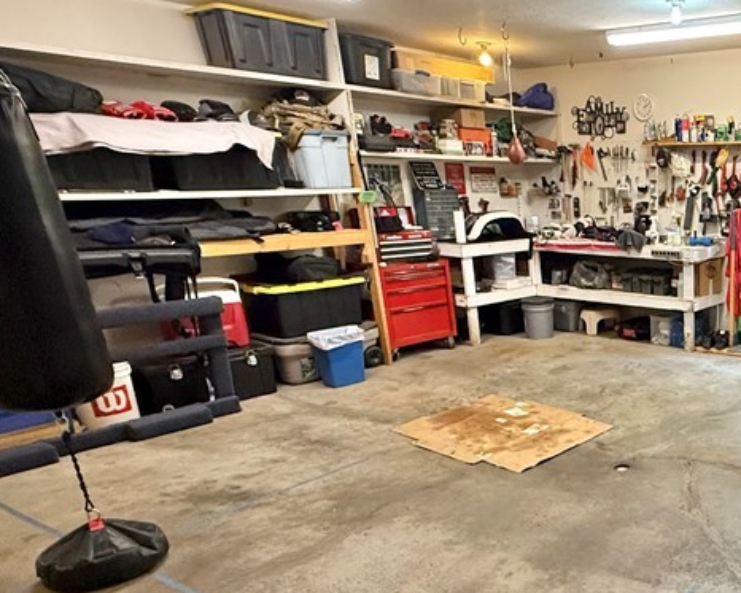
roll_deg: -1.0
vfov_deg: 47.7
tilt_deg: -17.8
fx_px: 658
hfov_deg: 49.1
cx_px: 727
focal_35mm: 30
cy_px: 399
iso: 640
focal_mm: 2.22
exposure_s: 1/120
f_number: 2.2
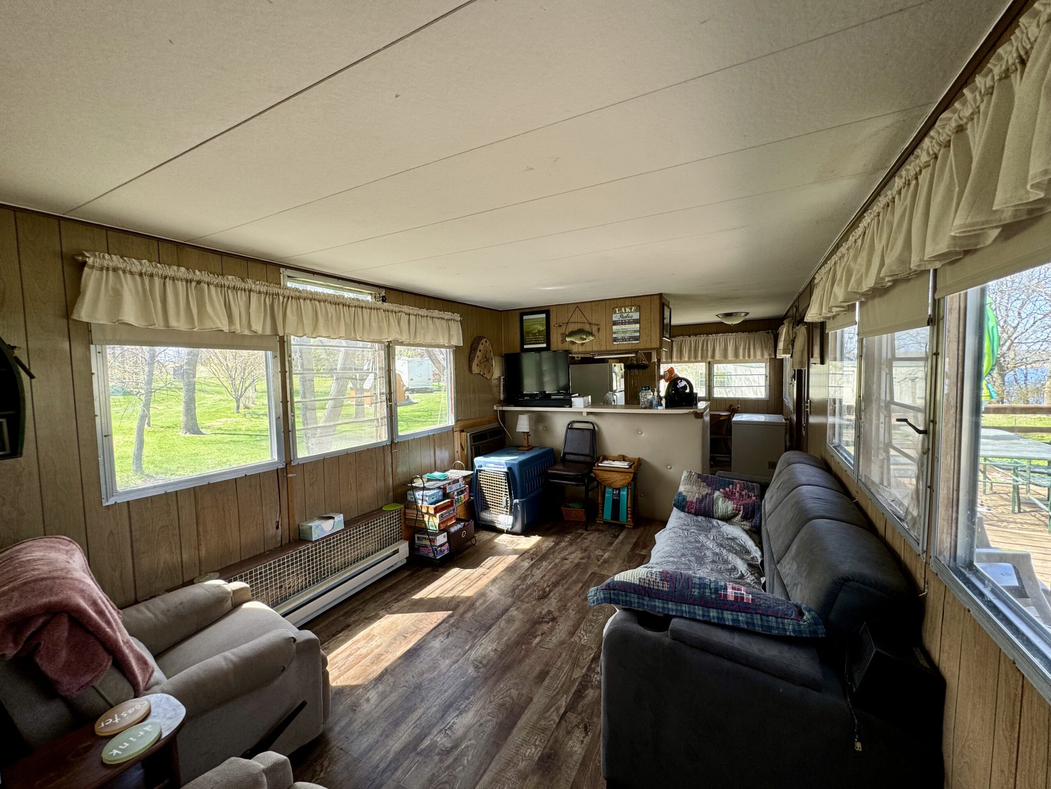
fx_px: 425
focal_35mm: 14
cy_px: 394
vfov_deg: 85.7
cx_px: 526
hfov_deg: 102.1
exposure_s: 1/99
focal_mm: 2.22
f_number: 2.2
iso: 64
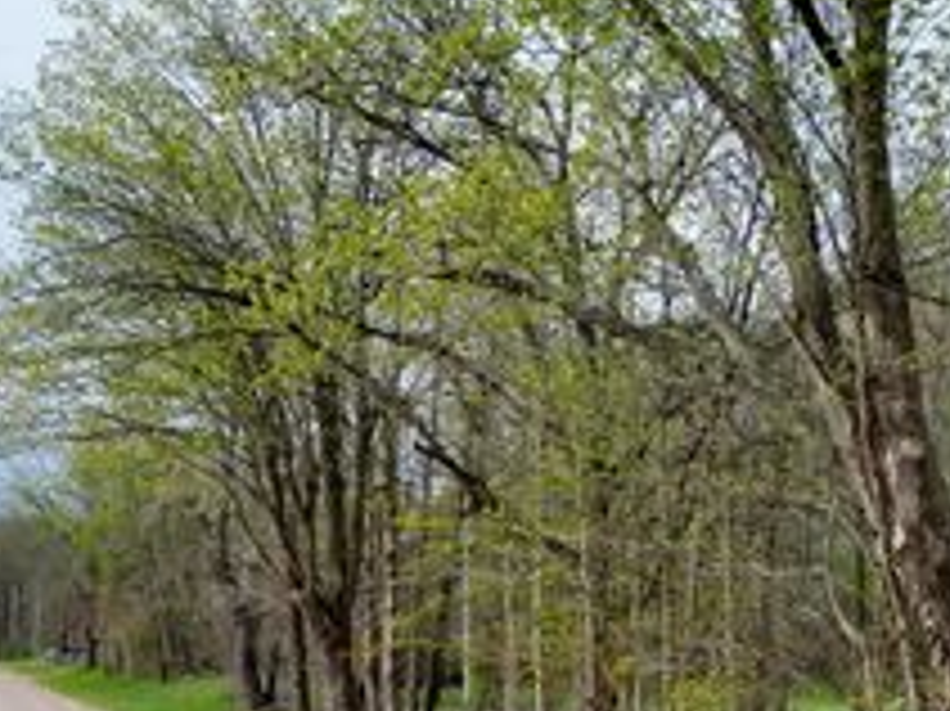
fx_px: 1563
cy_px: 601
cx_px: 801
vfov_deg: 25.1
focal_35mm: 57
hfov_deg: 32.6
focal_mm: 6.72
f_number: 1.7
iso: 300
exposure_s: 1/4000
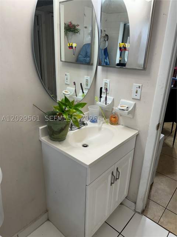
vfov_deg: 71.6
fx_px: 164
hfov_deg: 56.8
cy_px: 118
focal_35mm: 24
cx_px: 88
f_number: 1.78
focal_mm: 6.86
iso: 125
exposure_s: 1/120
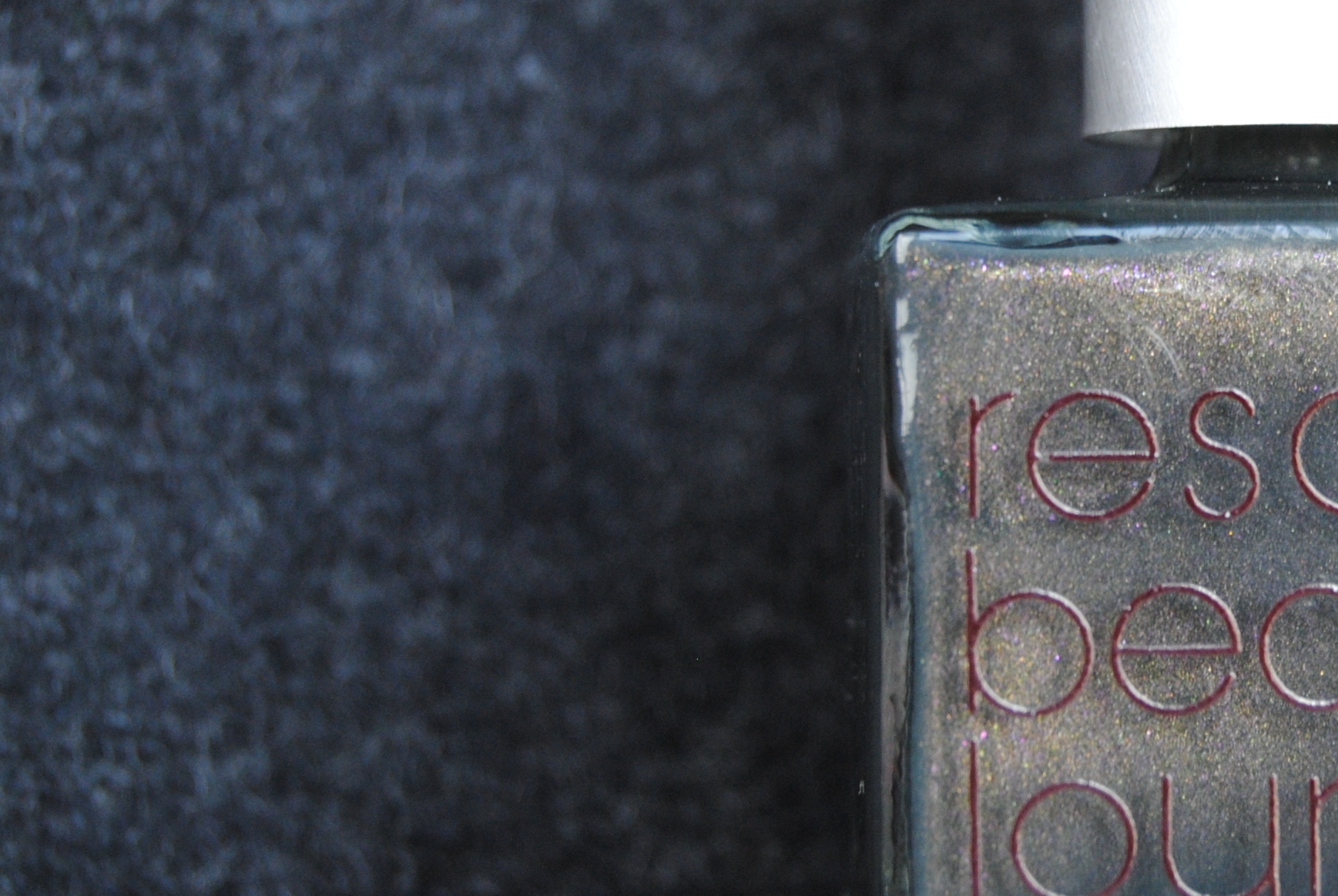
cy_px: 256
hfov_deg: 12.0
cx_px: 1264
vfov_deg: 8.1
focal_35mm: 170
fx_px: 6327
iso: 400
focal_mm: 55
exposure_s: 1/13
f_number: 5.6
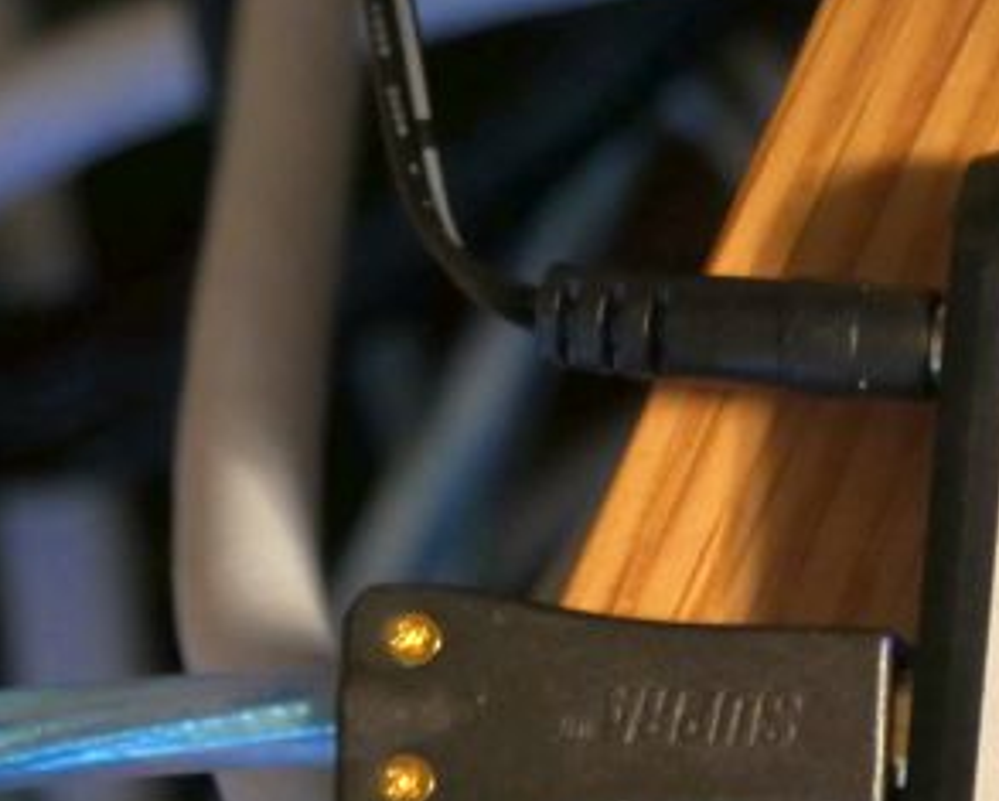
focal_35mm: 245
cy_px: 653
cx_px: 1350
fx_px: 7251
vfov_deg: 6.3
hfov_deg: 7.8
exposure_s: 1/15
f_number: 4.9
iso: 3200
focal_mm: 46
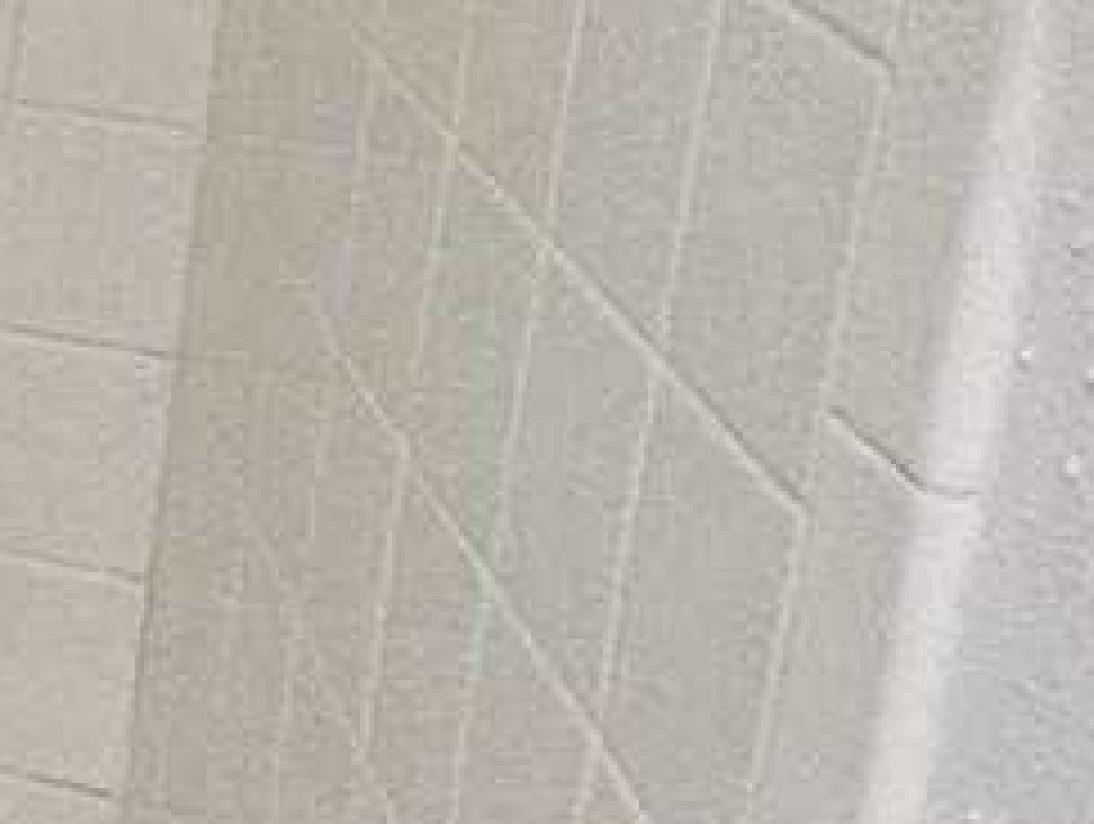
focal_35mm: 92
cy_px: -297
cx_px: -2170
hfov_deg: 11.6
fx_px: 2912
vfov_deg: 15.2
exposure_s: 1/120
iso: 80
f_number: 2.2
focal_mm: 2.22
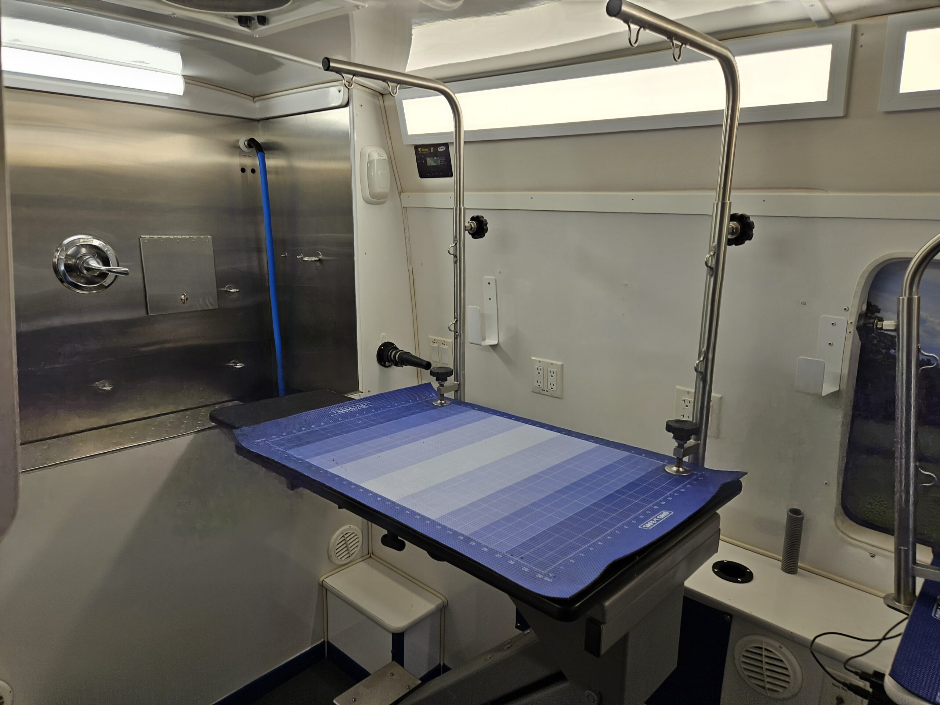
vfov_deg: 58.9
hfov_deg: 73.9
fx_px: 625
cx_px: 470
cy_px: 352
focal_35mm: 23
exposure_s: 1/120
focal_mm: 5.4
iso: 25
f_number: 1.8
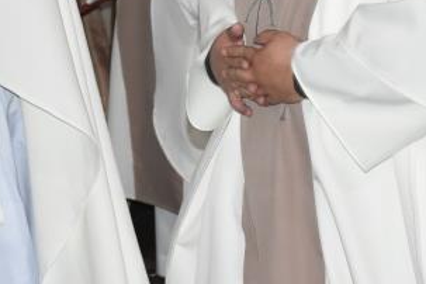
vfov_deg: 6.7
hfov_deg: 10.1
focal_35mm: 203
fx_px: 2402
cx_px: 156
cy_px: -102
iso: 1600
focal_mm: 40
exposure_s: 1/60
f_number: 5.6
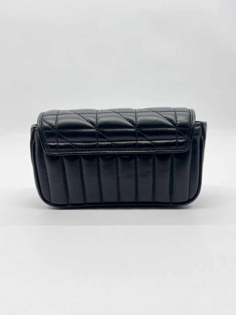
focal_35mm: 26
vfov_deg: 67.3
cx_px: 118
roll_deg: +0.6
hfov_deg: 53.1
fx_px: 236
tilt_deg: -12.1
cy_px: 158
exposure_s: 1/114
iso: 32
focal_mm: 5.7
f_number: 1.5
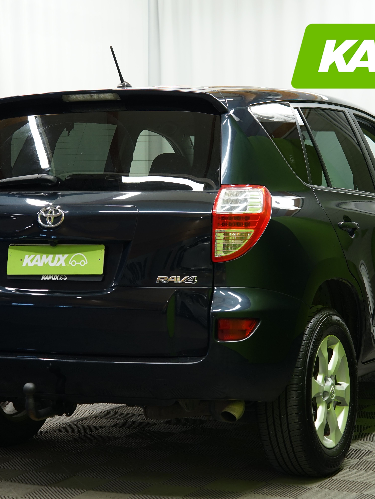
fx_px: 1386
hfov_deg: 15.4
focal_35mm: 96
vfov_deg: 20.4
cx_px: 196
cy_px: 251
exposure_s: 1/20
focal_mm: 66
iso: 500
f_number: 4.5
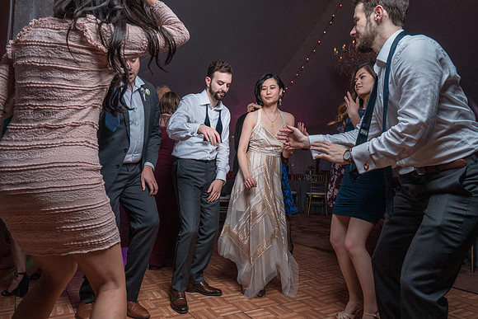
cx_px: 239
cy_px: 160
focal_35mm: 26
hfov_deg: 69.4
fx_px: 345
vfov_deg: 49.6
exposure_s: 1/200
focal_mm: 26
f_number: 5.6
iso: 2000
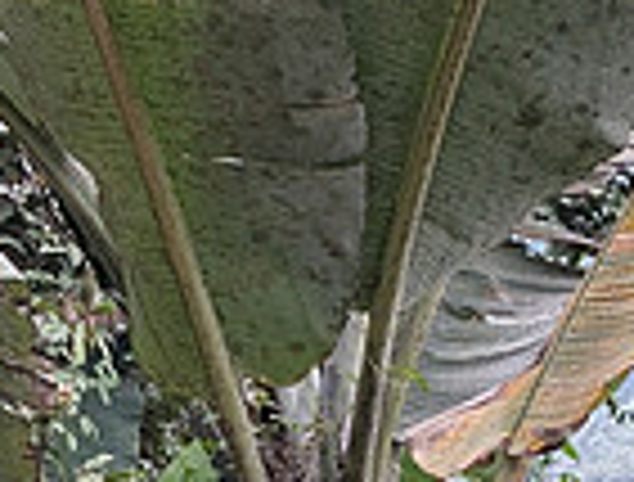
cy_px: 493
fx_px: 3697
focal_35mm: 201
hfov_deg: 9.5
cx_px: -310
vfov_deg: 7.4
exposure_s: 1/55.3
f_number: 1.68
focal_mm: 6.9
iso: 48
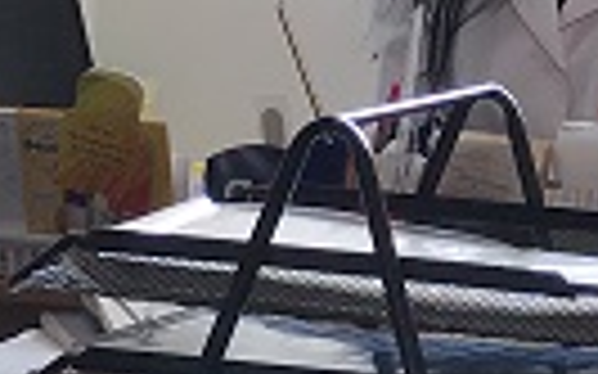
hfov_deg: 9.4
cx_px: 544
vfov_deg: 5.9
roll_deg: -2.2
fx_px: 3633
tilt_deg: -2.4
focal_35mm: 223
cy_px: -50
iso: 32
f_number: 1.8
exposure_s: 1/100
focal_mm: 3.99
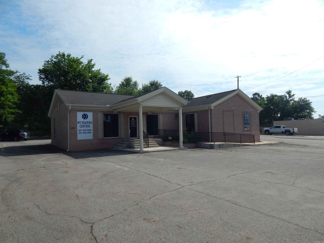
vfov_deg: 58.9
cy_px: 122
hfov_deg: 73.9
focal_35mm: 23
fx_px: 215
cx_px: 162
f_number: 6
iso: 125
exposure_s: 1/800
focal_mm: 4
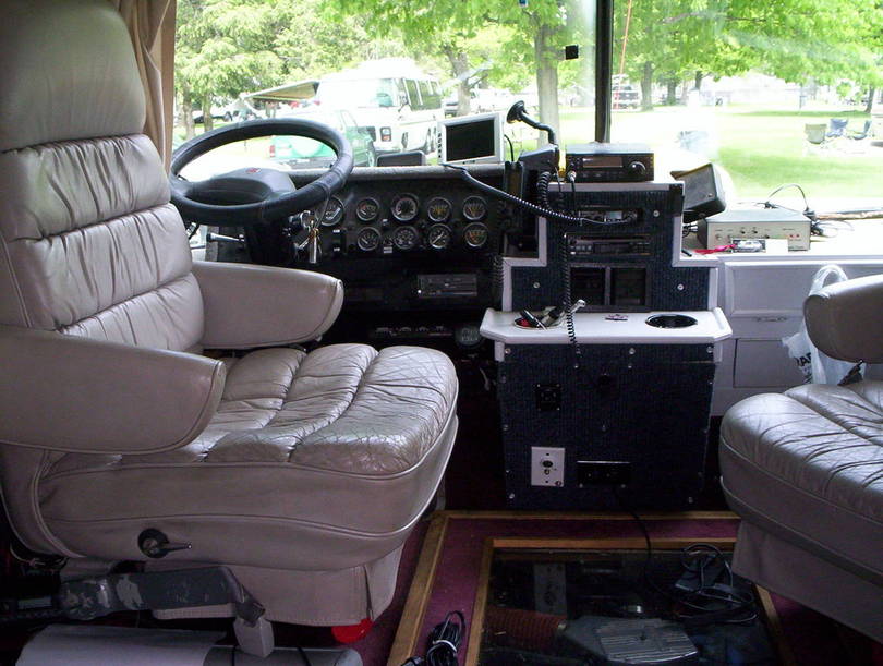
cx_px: 442
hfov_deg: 48.9
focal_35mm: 38
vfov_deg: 37.8
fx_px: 971
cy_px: 333
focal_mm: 4.99
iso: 140
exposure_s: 1/60
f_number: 4.5
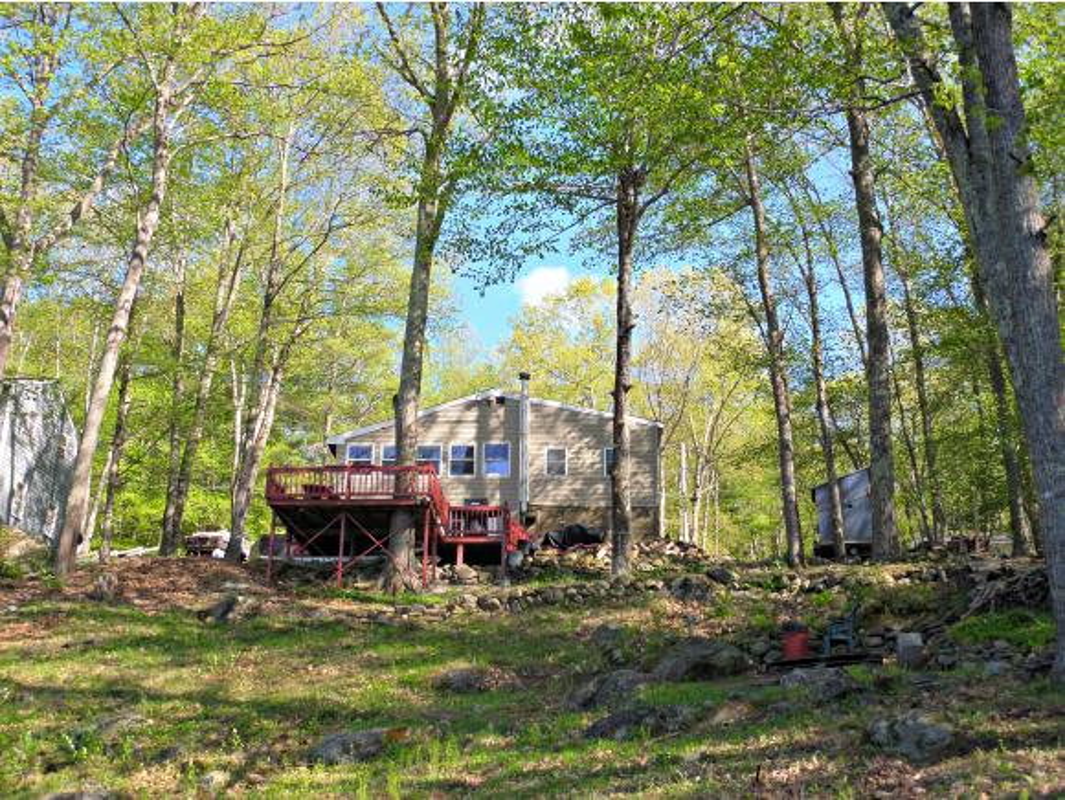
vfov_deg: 35.2
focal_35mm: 41
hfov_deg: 45.7
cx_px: 532
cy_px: 400
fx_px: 1262
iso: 100
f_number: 3.6
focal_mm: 6.8
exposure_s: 1/250
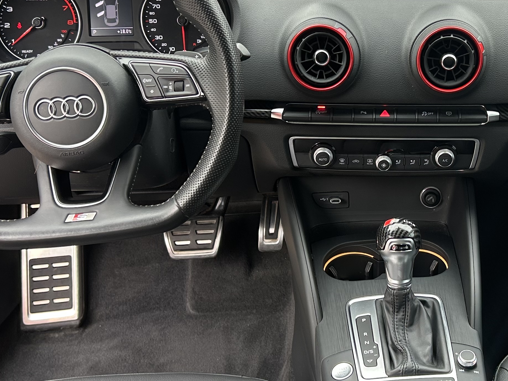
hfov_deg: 33.1
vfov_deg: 25.6
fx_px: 836
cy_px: 172
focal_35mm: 57
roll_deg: -1.6
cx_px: 380
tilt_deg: -29.1
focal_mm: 5.7
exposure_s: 1/121
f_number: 1.5
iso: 64
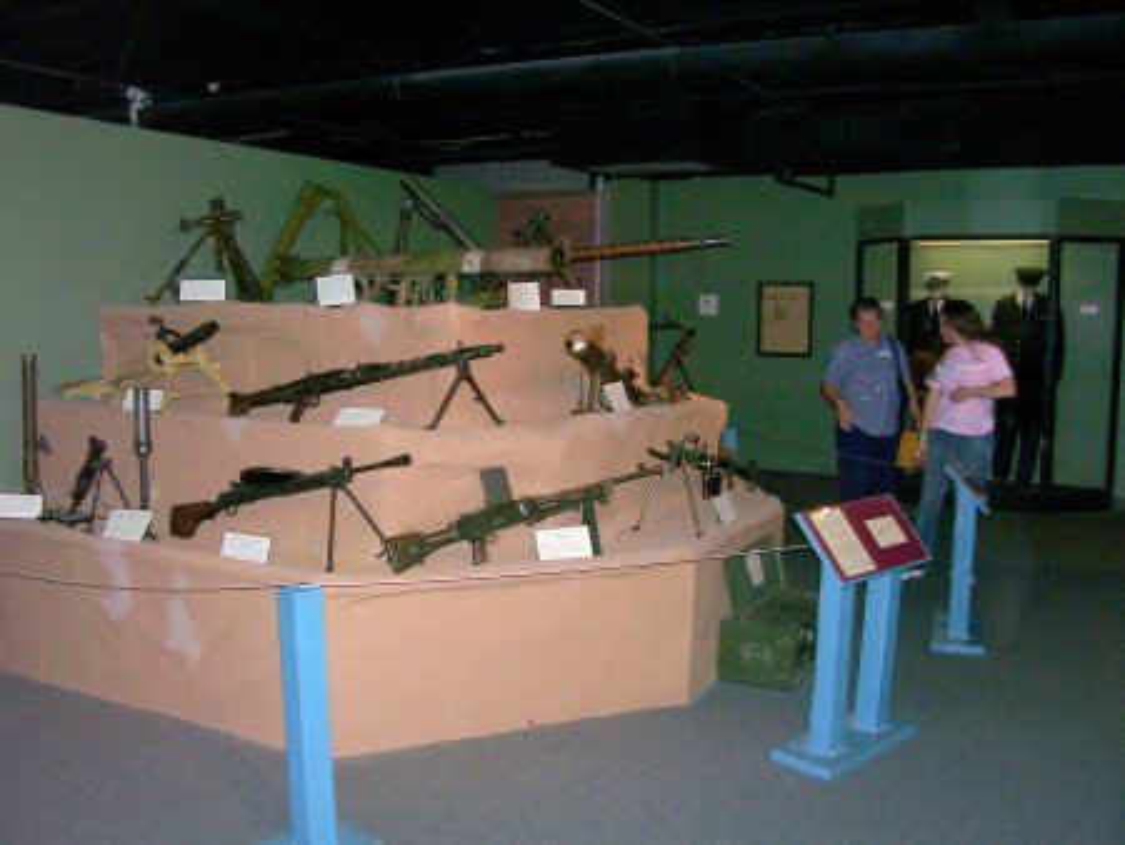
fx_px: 1106
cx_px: 562
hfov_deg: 53.9
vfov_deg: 41.8
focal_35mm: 34
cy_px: 422
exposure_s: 1/60
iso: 80
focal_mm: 5.6
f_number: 2.7
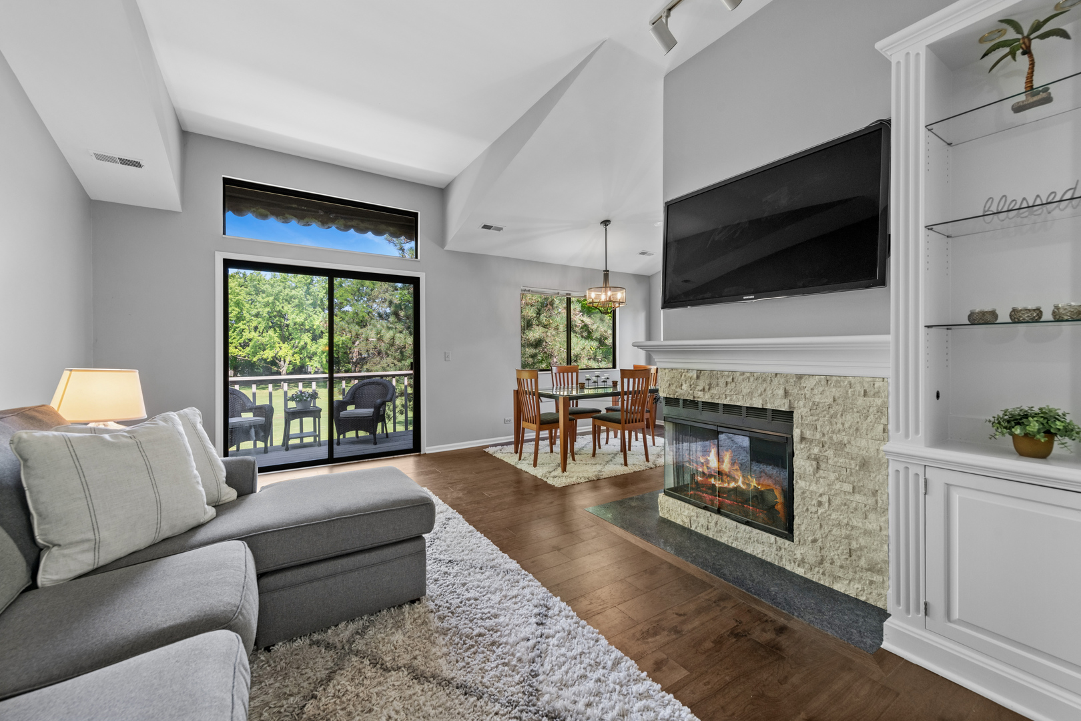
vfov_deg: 81.2
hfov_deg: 104.3
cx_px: 540
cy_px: 360
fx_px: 420
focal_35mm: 14
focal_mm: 14
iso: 400
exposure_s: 1/25
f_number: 8
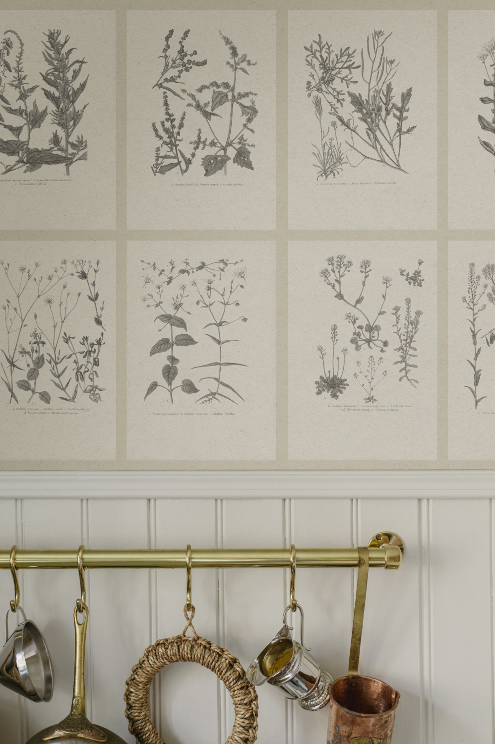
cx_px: 248
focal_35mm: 50
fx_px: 1033
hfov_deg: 27.0
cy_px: 372
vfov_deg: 39.6
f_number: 3.2
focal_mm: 50
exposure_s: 1/125
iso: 800
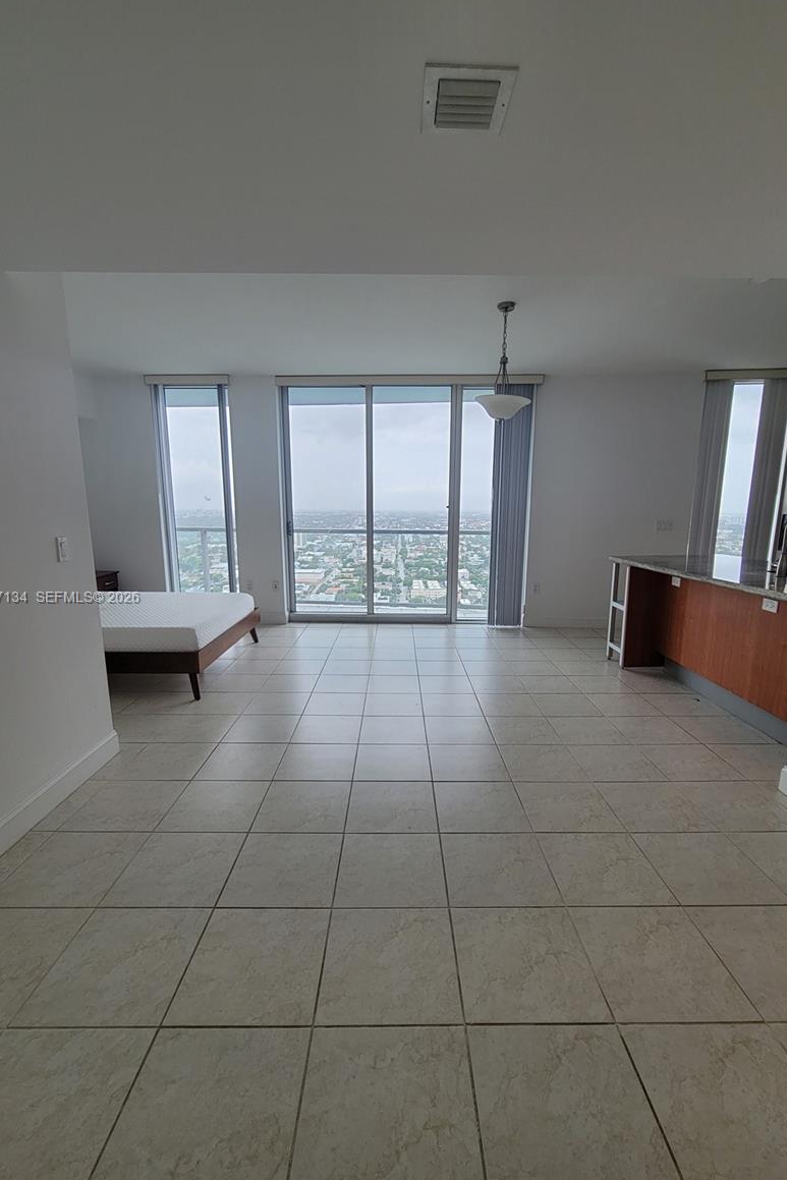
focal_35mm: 14
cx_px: 409
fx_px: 459
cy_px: 599
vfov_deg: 104.2
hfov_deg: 81.2
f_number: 2.2
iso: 64
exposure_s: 1/119
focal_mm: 2.2
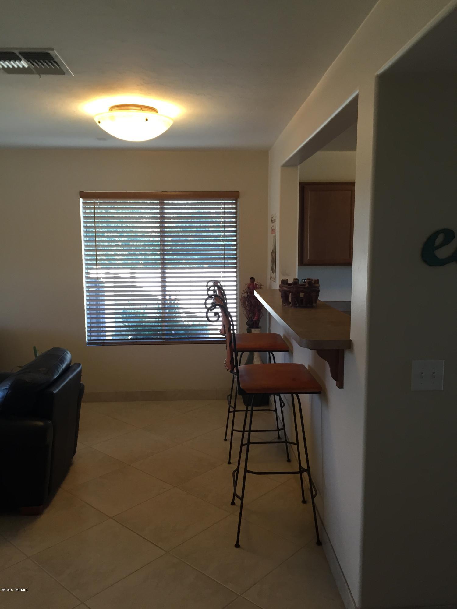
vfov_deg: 61.7
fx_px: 510
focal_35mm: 29
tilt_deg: -7.5
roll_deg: +0.5
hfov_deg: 48.2
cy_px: 304
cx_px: 228
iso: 40
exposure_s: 1/30
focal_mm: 4.15
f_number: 2.2
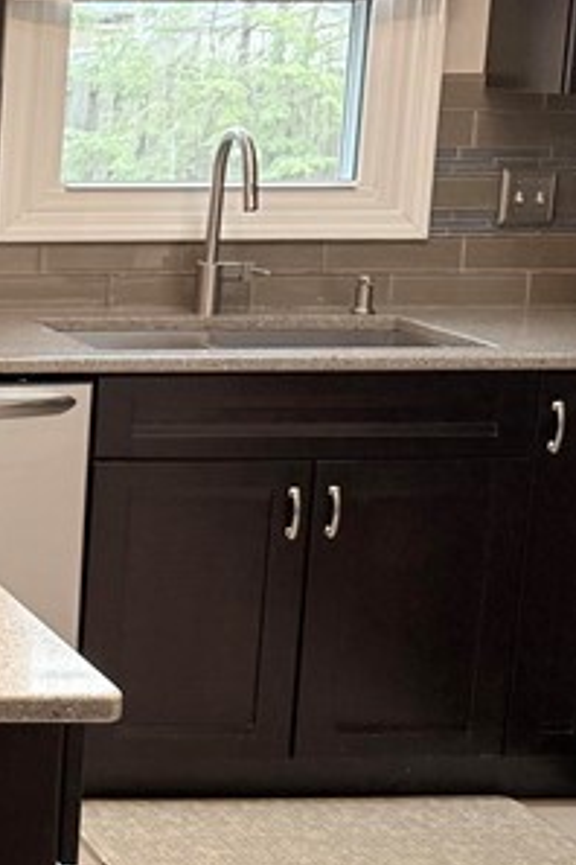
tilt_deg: -11.0
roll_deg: -0.3
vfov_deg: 23.6
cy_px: 414
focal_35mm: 86
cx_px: -521
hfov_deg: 13.8
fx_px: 2064
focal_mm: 6.76
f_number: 1.78
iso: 250
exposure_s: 1/60
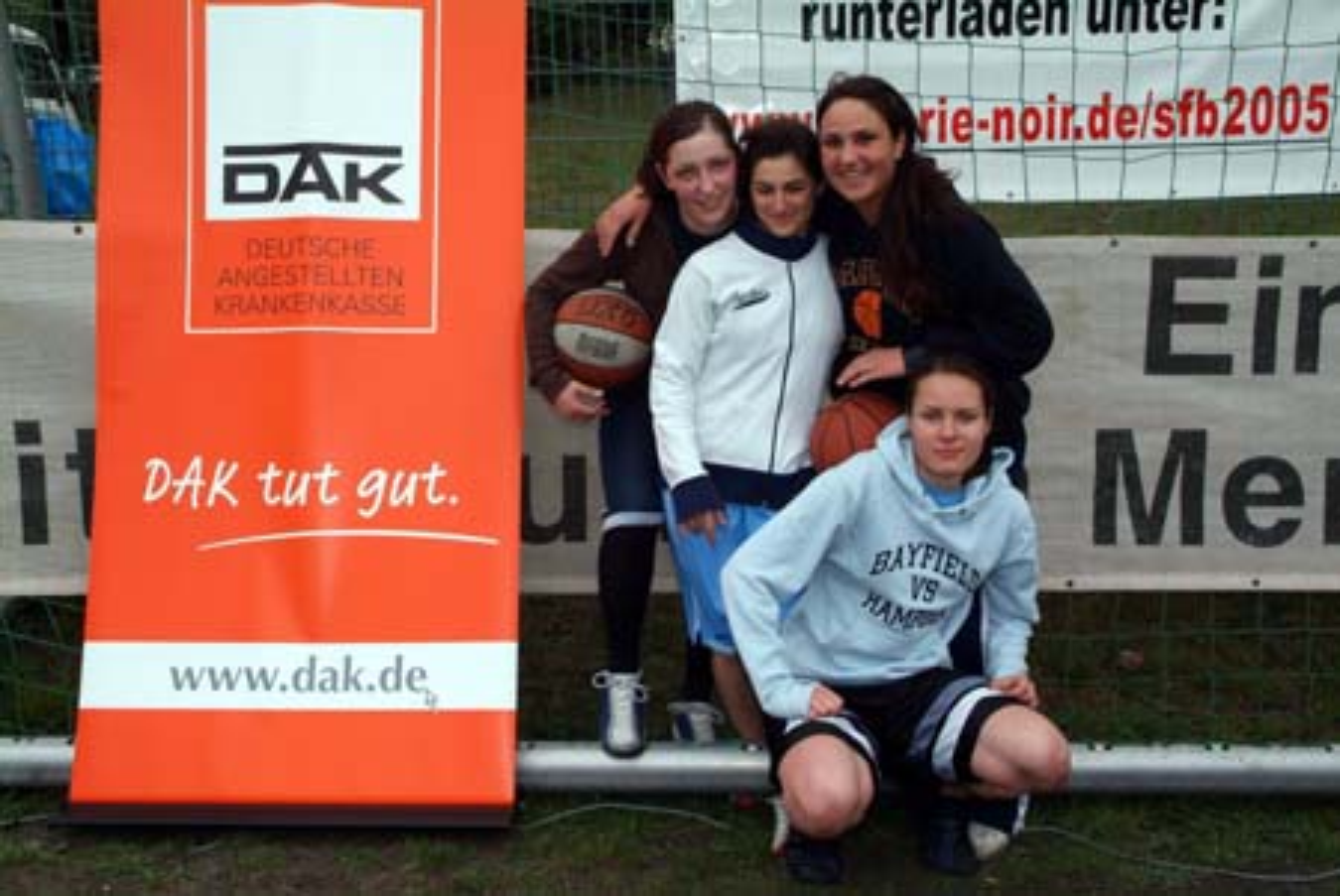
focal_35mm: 41
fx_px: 1528
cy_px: 448
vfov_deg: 32.7
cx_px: 670
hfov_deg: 47.4
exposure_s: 1/125
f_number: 16
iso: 400
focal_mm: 27
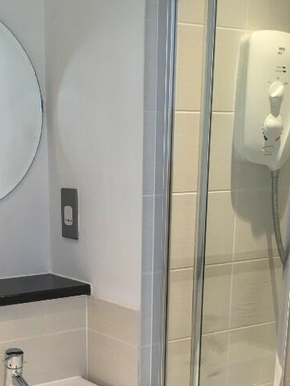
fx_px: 682
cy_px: 361
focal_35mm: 61
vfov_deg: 30.1
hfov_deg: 23.9
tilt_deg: -17.6
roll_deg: +0.8
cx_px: 98
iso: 64
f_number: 2.2
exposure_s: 1/33
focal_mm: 4.15
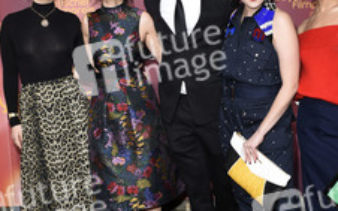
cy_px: 136
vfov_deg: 23.9
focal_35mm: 54
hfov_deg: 37.5
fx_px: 497
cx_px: 193
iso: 320
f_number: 6.3
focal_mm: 20
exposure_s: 1/160
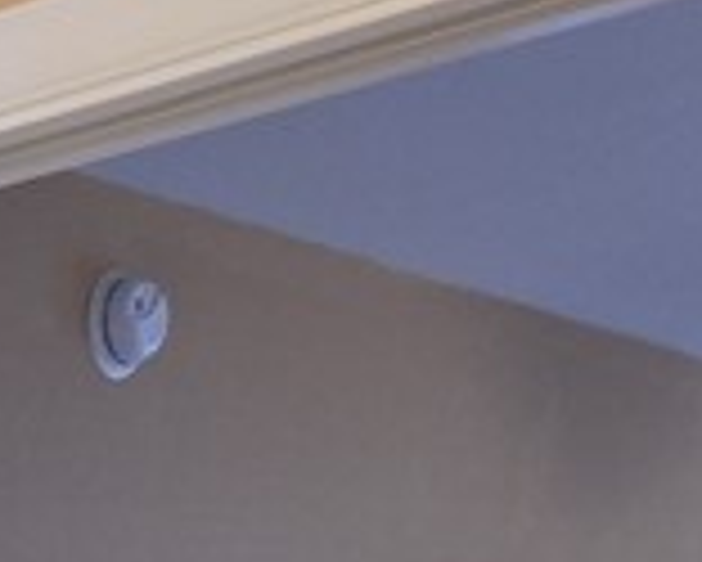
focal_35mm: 147
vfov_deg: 8.9
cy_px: 1610
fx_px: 3056
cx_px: -1440
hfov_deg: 9.8
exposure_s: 1/120
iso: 100
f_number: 1.7
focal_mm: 6.3
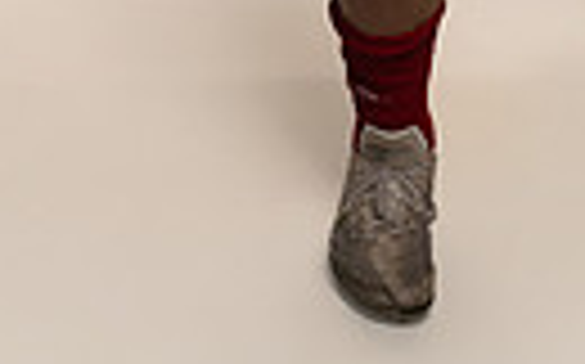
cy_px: -589
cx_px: 513
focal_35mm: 162
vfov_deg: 7.4
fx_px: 2581
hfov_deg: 12.8
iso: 500
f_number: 6.3
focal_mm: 46
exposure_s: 1/200
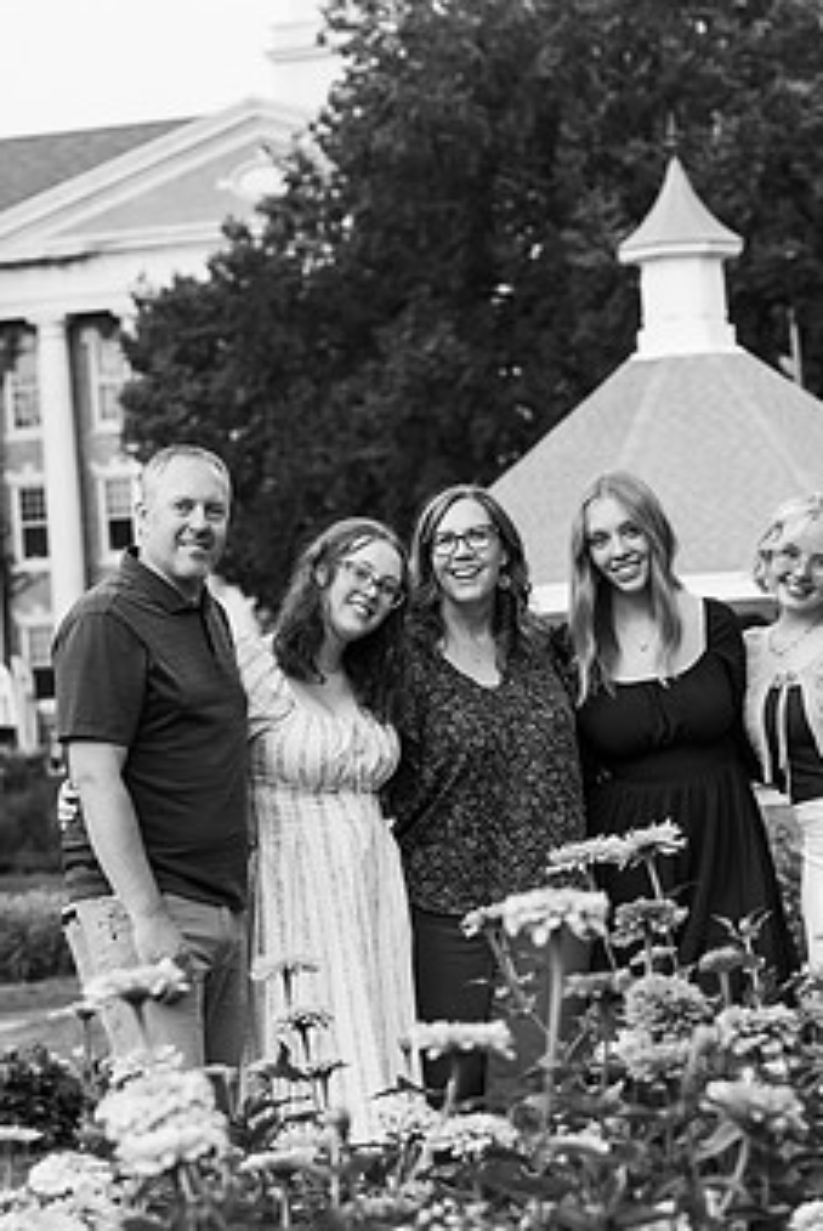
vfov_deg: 15.4
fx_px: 4551
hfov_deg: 10.3
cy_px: 539
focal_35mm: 133
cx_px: 452
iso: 2500
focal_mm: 100
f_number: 5.6
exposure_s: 1/320
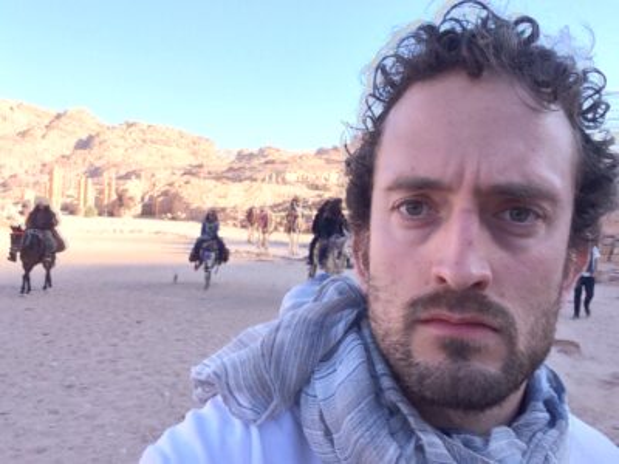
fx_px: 590
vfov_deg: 42.9
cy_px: 232
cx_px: 310
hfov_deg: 55.4
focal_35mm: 33
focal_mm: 2.15
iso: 50
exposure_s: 1/215
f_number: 2.4
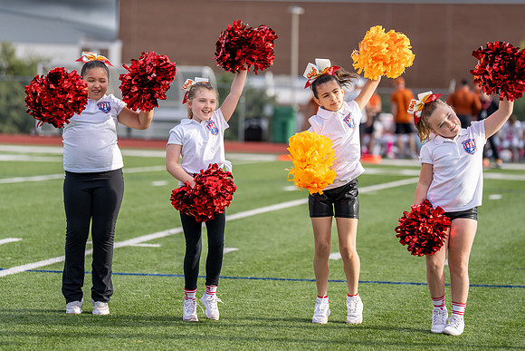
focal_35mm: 157
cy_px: 156
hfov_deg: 13.1
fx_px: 2283
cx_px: 224
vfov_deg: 8.8
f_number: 2.8
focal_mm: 136
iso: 250
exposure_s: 1/2500
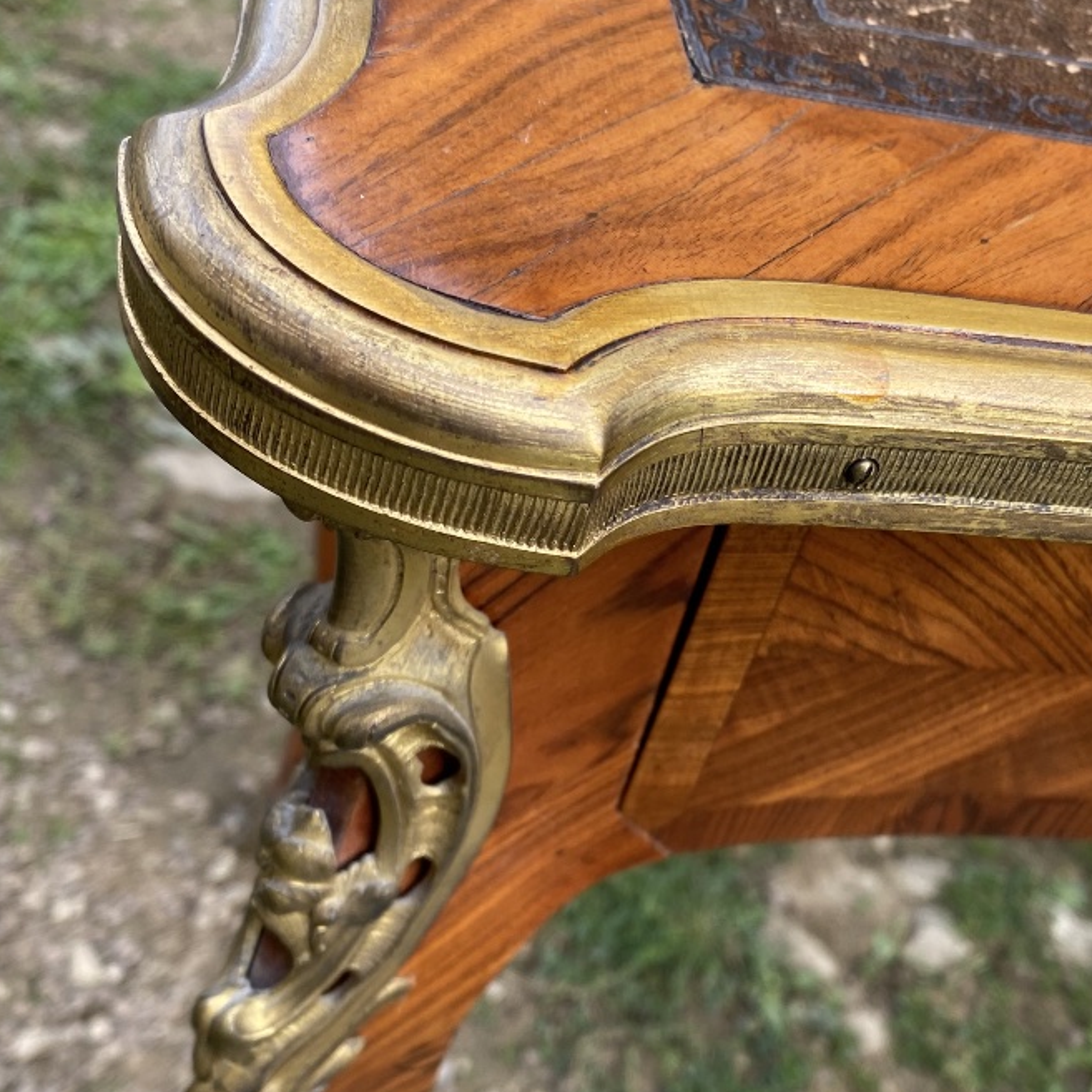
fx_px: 1499
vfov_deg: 39.4
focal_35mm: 42
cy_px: 756
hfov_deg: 39.9
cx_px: 637
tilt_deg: -47.1
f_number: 1.8
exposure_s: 1/288
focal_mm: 4.25
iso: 32
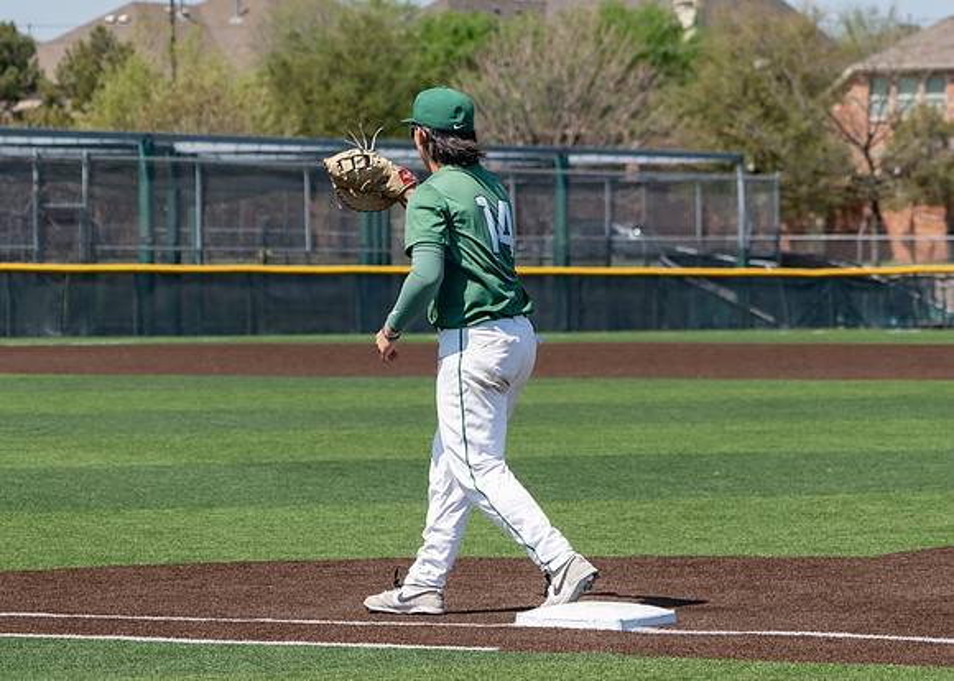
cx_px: 478
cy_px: 312
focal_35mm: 203
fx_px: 5486
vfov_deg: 7.1
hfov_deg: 9.9
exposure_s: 1/2000
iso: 640
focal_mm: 140
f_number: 6.3
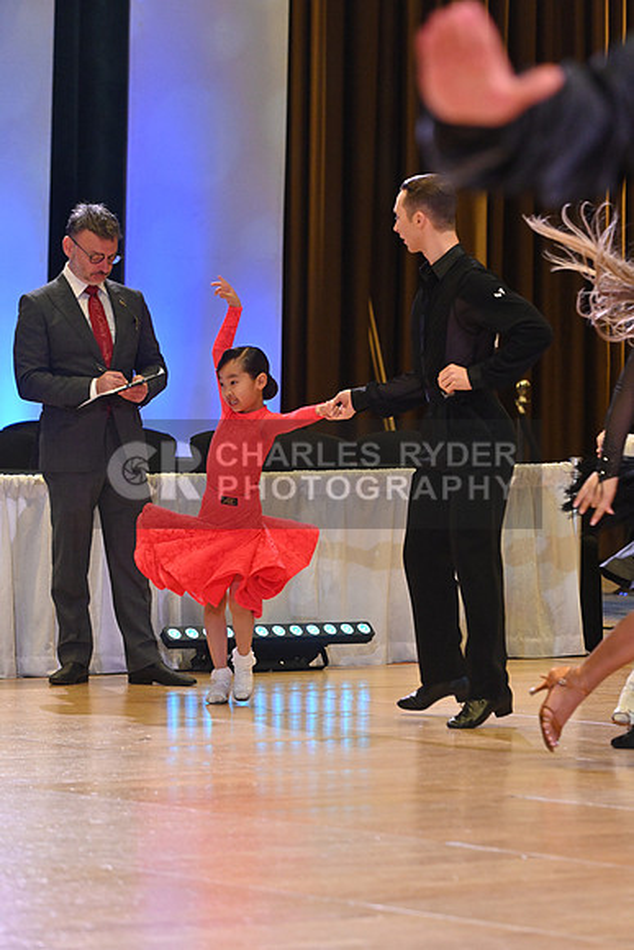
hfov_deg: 6.9
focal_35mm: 200
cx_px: 317
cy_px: 475
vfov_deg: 10.3
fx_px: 5280
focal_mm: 200
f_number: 6.3
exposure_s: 1/400
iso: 4000
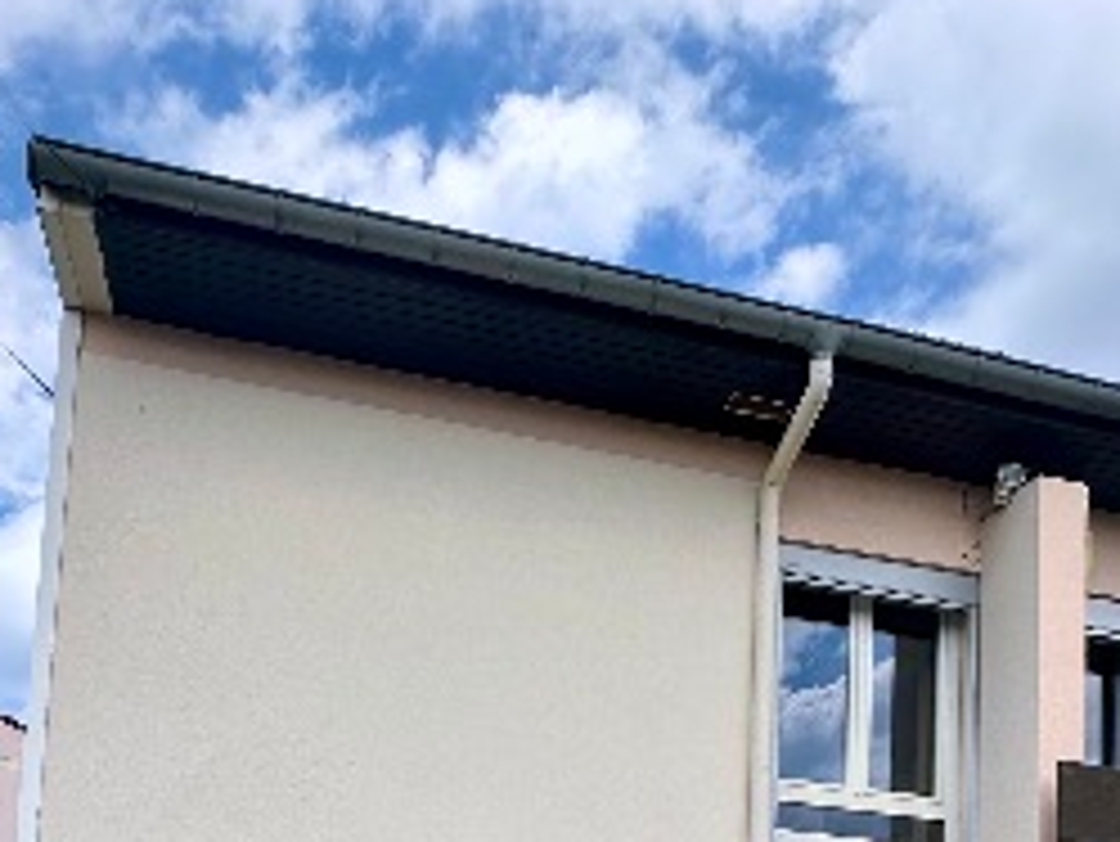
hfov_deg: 51.3
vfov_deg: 31.7
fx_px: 1165
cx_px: 571
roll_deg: -2.4
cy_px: 1058
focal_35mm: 36
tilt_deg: +5.3
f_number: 2.2
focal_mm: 2.22
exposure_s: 1/1770
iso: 50
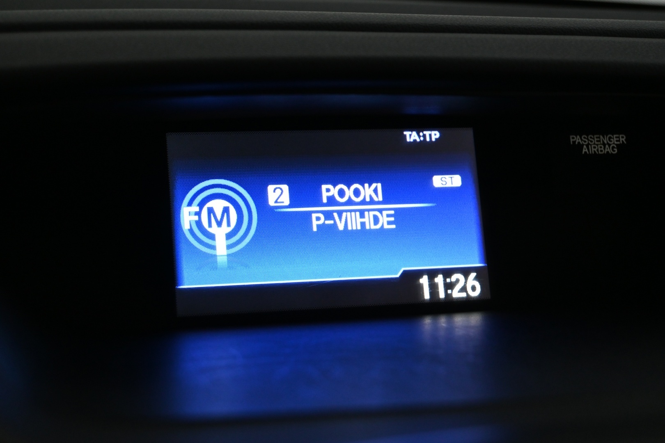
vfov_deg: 22.1
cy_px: 222
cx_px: 332
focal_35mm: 62
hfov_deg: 32.6
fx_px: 1136
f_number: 5.6
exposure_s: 1/60
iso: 1600
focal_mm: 41
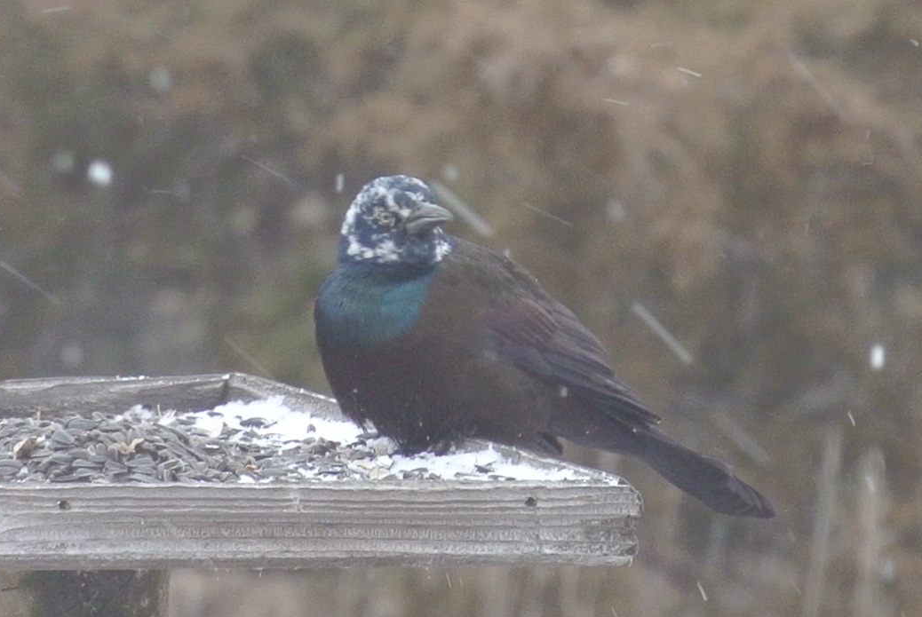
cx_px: 631
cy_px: 149
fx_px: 28413
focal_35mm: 1108
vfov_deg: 1.2
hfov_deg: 1.9
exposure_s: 1/125
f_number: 5.6
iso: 400
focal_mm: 110
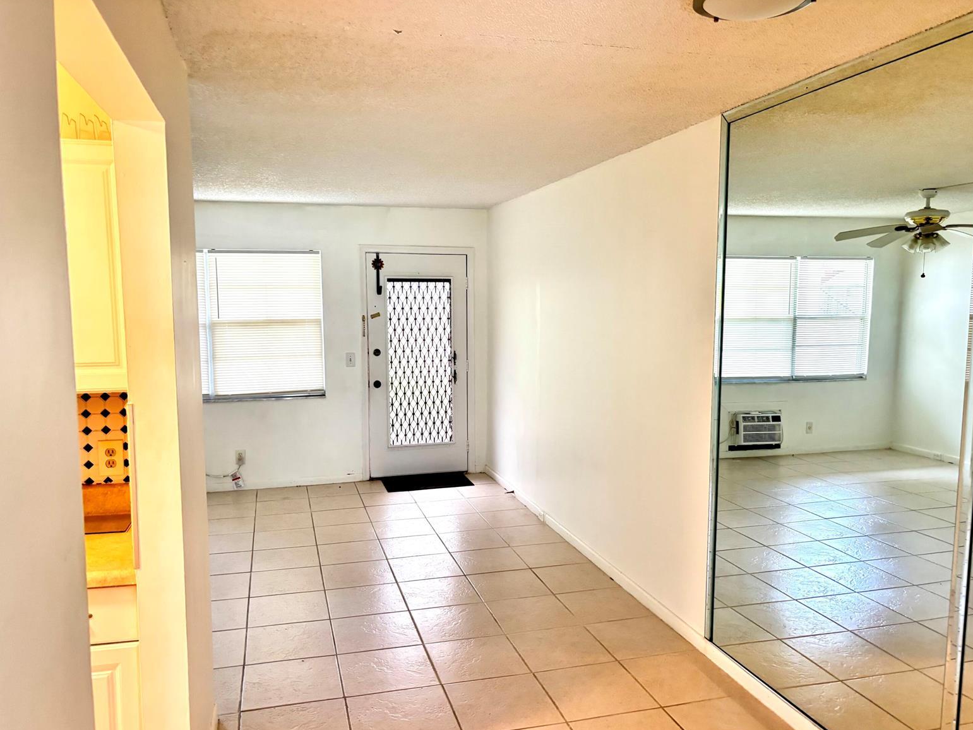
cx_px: 485
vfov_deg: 51.4
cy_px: 374
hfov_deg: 65.3
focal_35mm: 27
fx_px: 759
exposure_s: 1/40
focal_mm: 5.96
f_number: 1.6
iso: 400
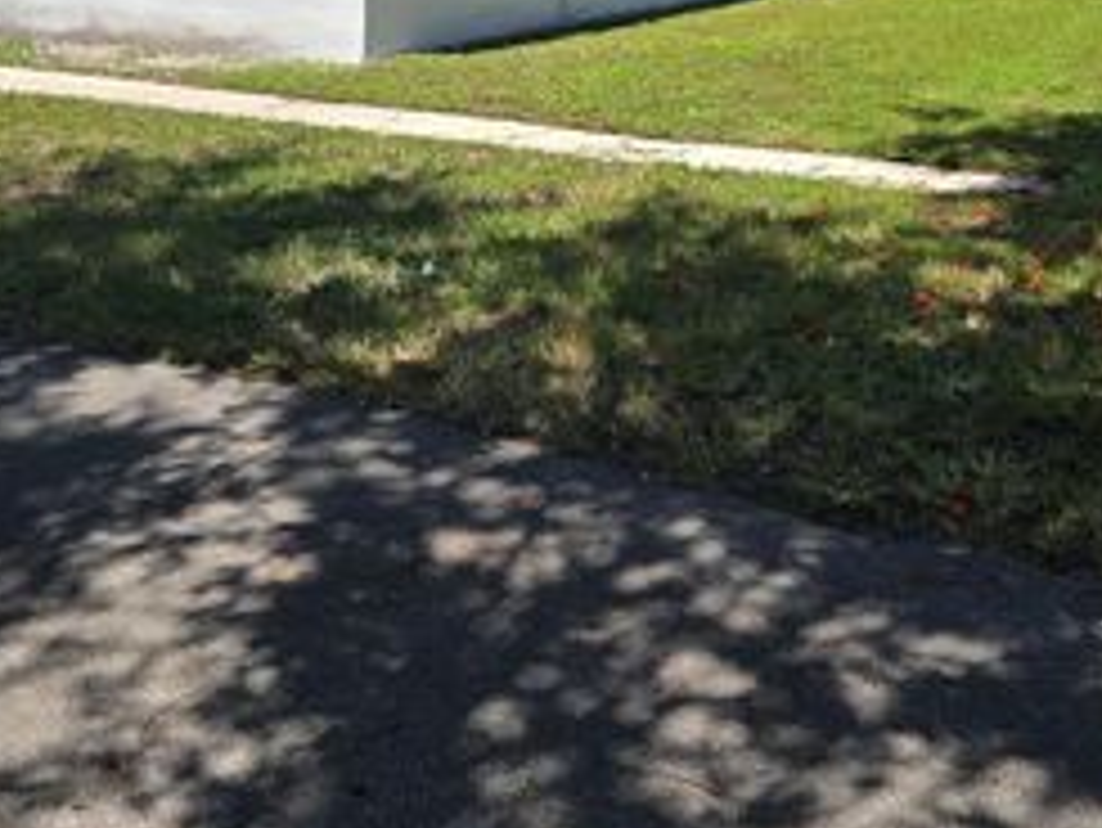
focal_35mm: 47
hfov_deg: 40.3
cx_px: 657
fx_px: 1497
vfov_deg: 29.4
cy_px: 56
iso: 25
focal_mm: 5.4
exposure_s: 1/1493
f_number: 1.8
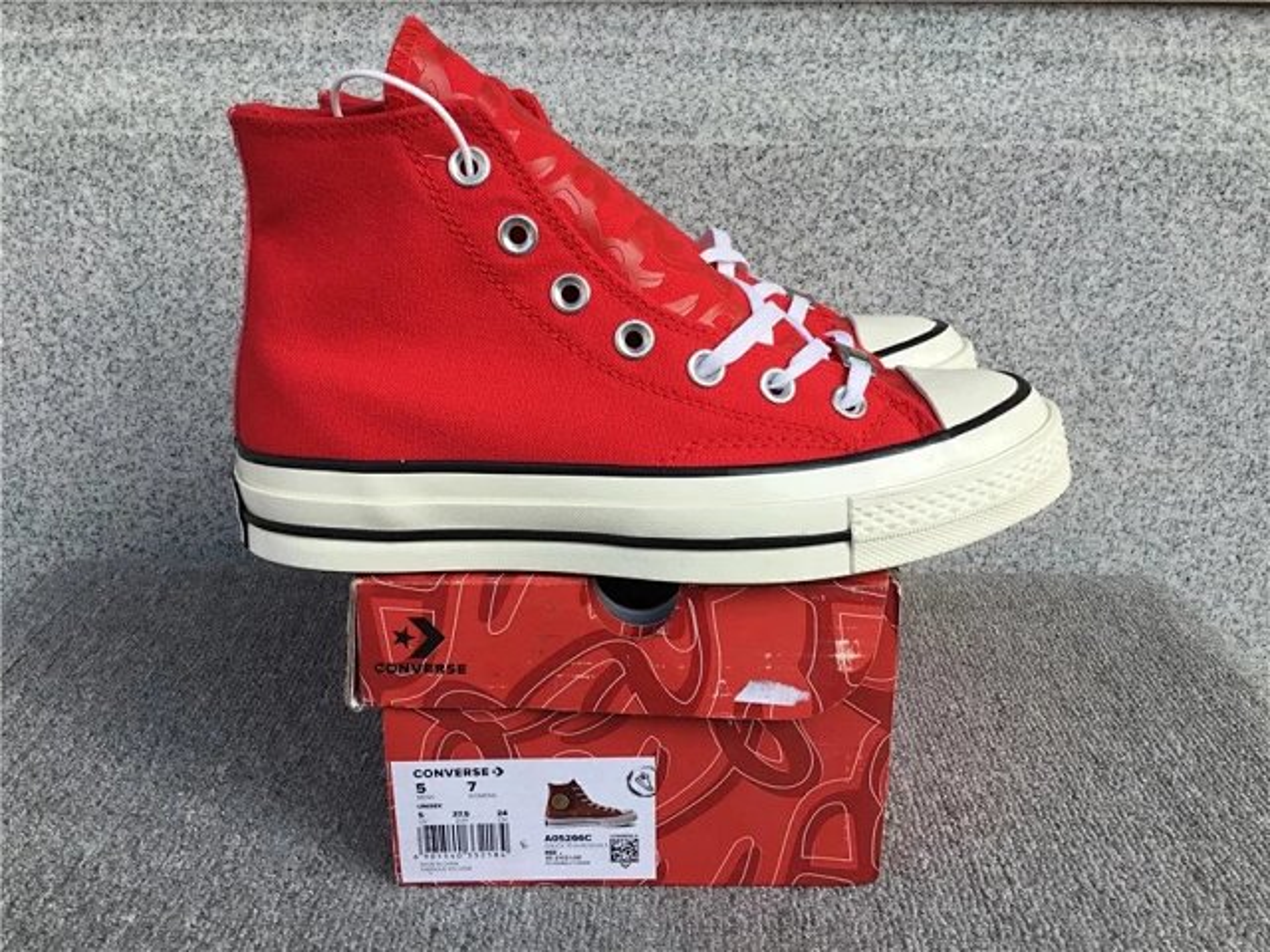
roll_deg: +0.0
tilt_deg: -18.9
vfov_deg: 45.4
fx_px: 1137
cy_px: 476
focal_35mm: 31
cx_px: 635
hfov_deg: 58.4
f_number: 2.4
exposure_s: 1/566
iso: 25
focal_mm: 3.3
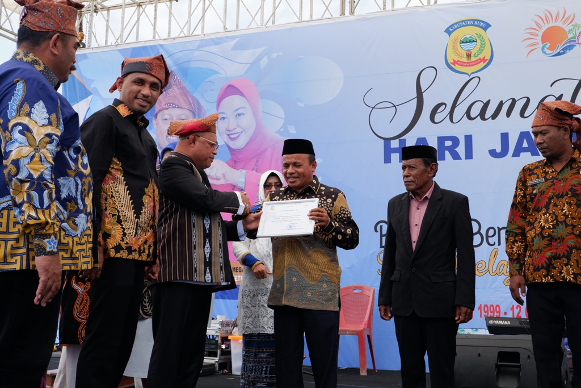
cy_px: 194
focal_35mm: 44
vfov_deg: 30.5
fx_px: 710
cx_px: 290
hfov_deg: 44.5
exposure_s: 1/350
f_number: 8
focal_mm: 29.6
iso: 400
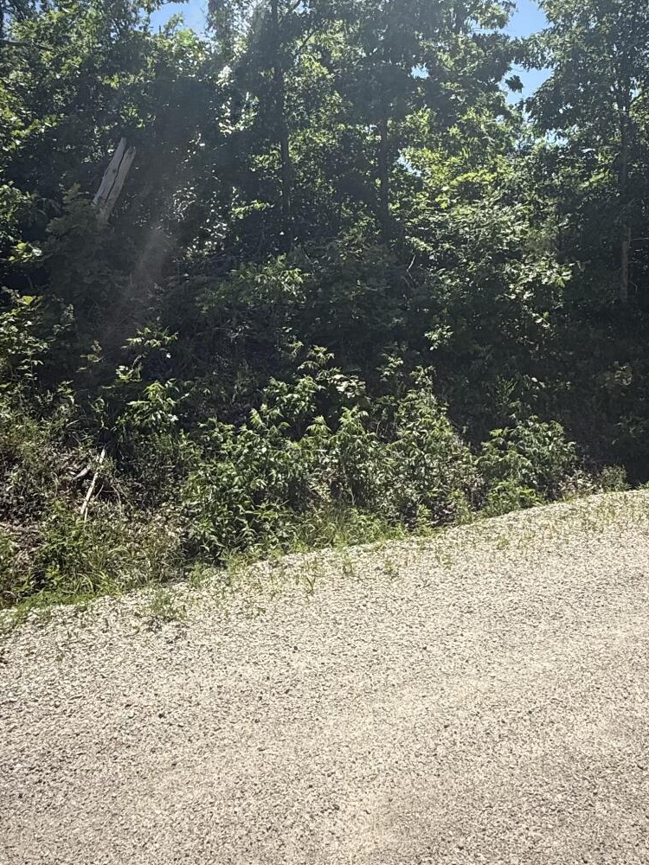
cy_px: 324
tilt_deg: -2.9
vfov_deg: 62.6
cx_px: 369
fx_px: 700
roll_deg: +2.2
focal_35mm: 28
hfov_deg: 49.6
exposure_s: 1/1572
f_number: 2.2
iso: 50
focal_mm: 2.22
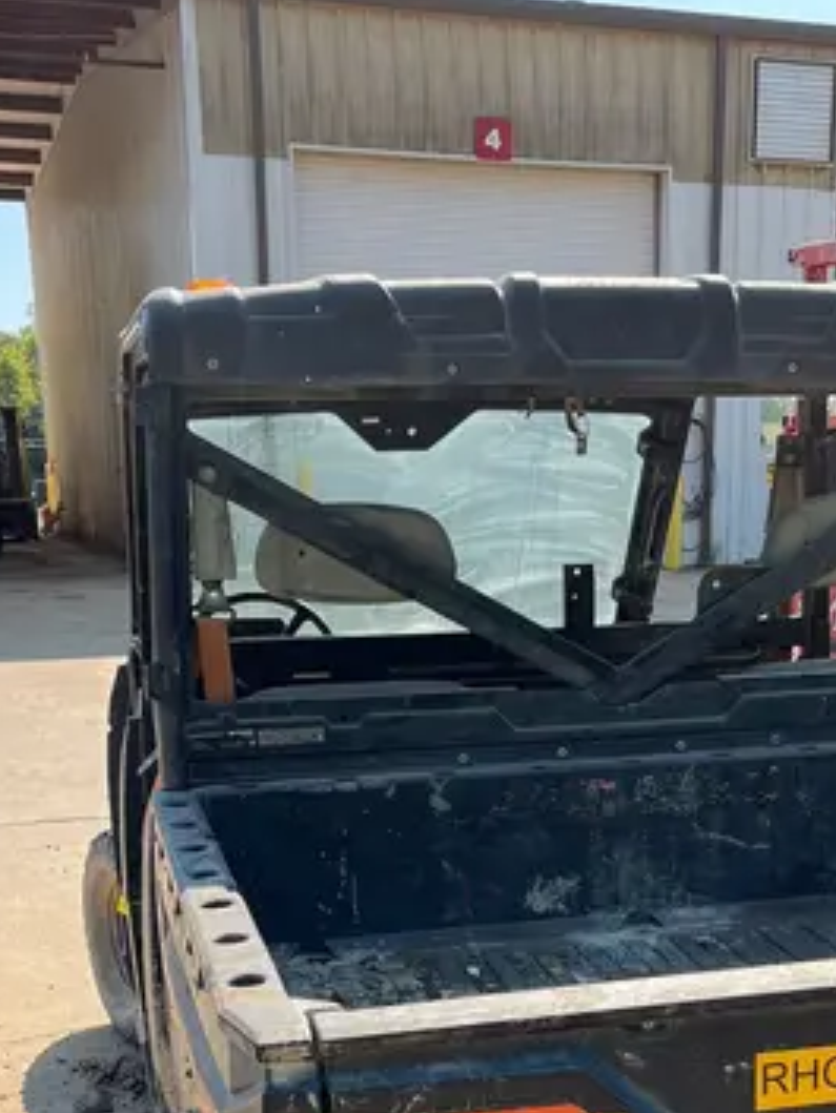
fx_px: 1738
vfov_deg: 34.2
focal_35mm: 54
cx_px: 536
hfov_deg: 26.9
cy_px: 925
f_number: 1.6
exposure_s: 1/1163
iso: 50
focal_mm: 5.1
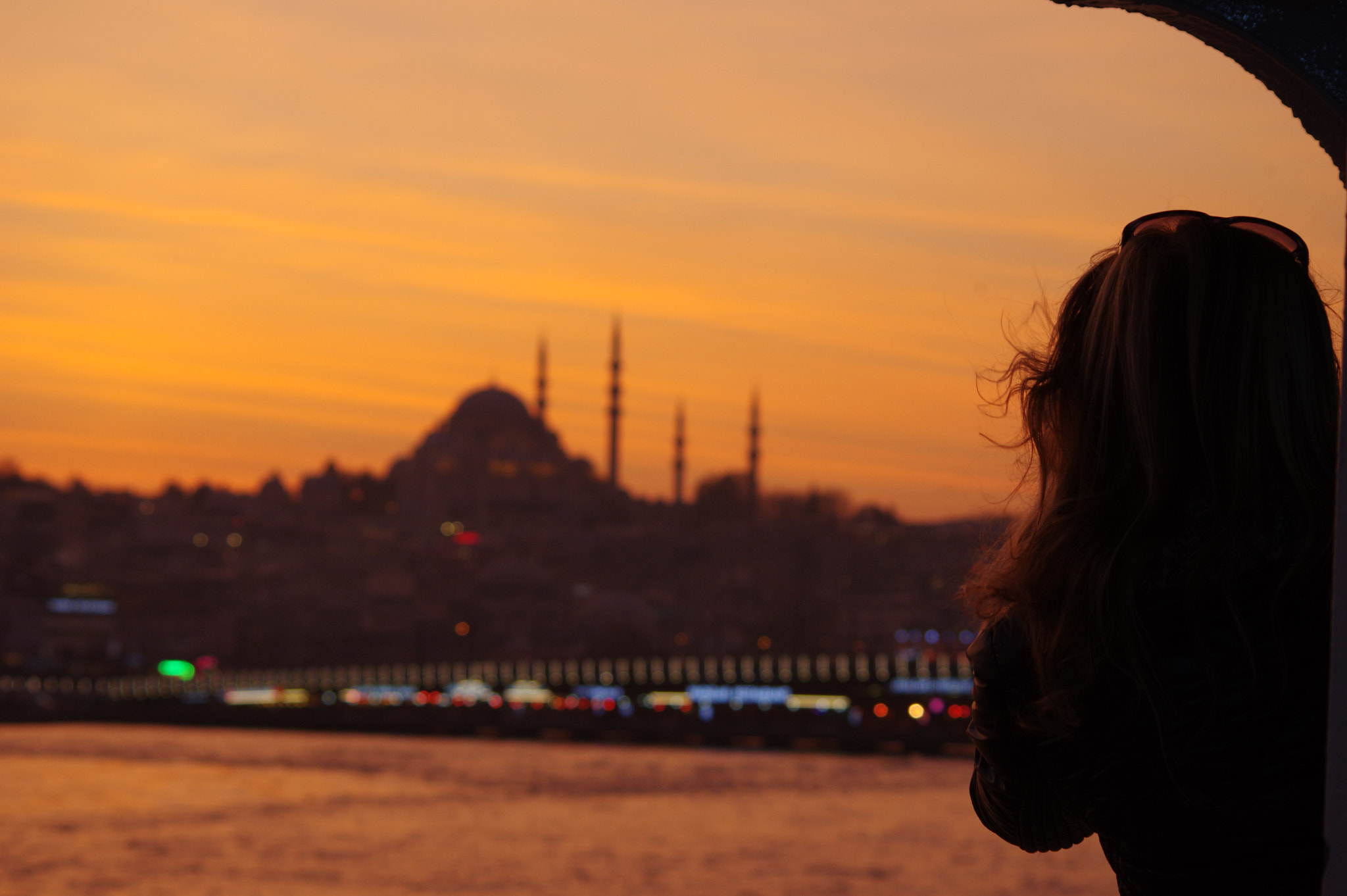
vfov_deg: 14.5
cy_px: 448
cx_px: 674
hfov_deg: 21.7
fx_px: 3514
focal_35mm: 94
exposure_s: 1/125
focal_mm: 62.5
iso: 400
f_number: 5.6
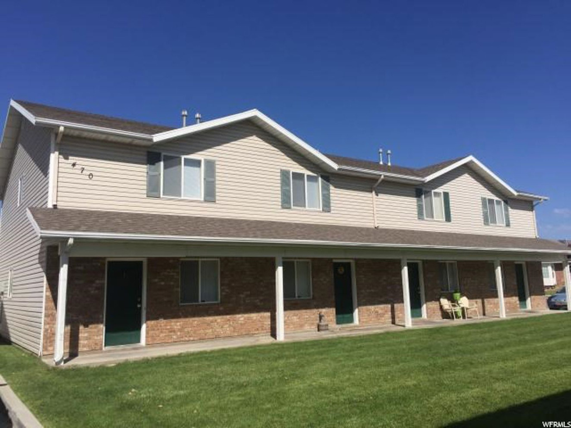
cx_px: 286
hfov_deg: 61.7
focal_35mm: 29
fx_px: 478
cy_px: 214
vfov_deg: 48.2
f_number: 2.2
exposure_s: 1/4405
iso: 32
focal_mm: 4.15
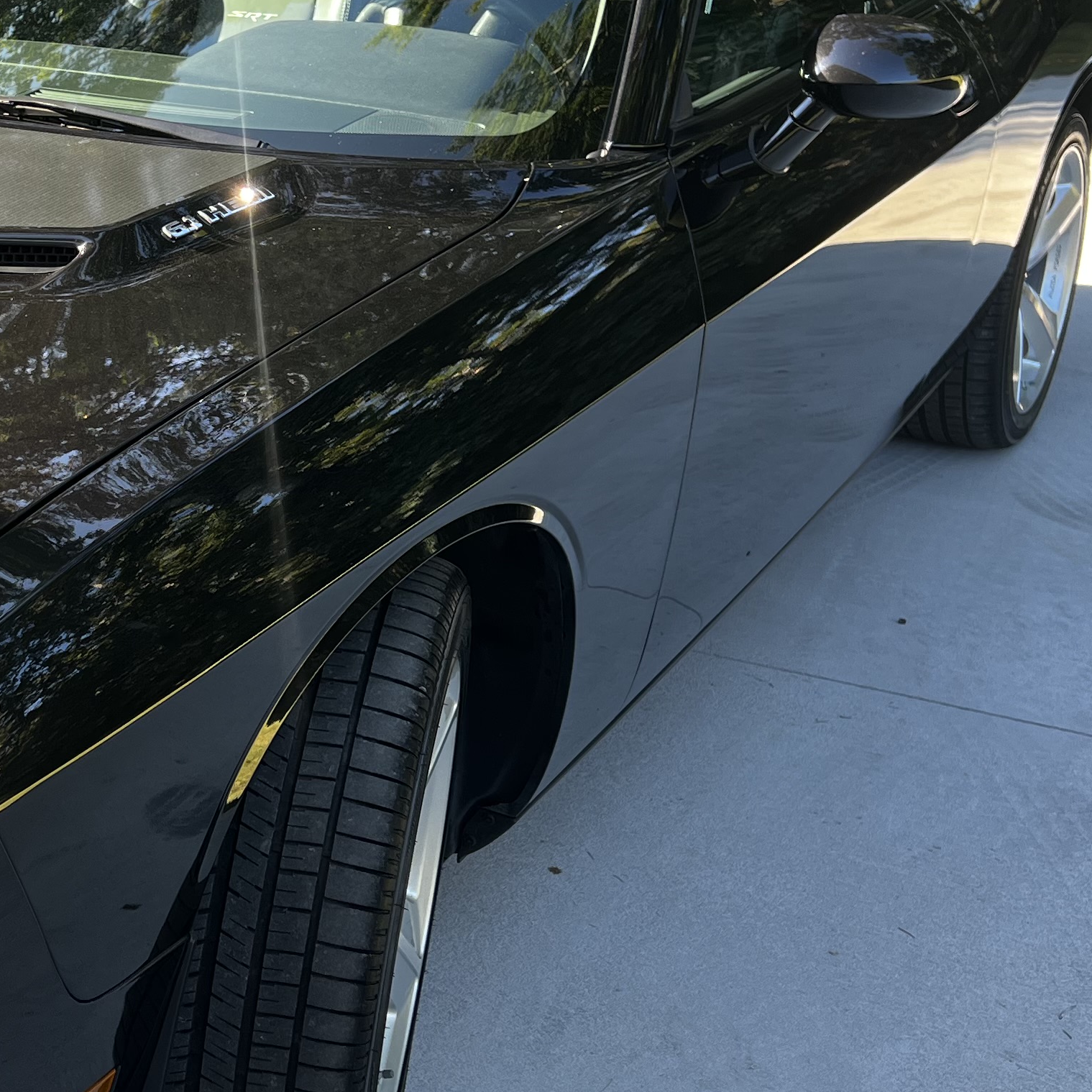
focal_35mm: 61
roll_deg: +4.0
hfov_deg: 26.9
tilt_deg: -22.1
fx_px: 2177
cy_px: 471
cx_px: 43
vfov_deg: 28.1
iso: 40
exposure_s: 1/167
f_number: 1.5
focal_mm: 5.7
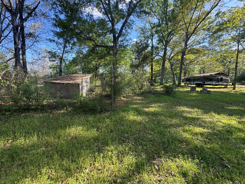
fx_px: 106
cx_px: 118
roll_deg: -1.9
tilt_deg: -4.4
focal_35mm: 15
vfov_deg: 81.7
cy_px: 88
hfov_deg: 98.1
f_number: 2.2
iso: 40
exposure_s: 1/188
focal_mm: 2.22
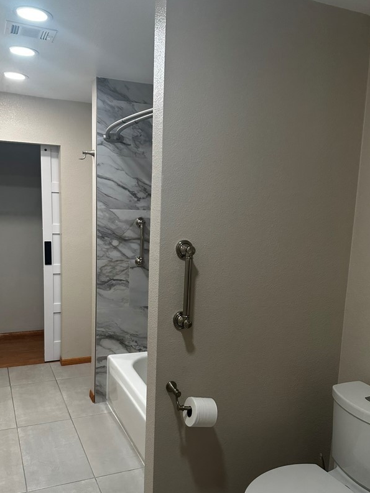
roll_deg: -2.3
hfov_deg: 45.4
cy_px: 277
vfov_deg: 58.2
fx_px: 442
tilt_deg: -9.9
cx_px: 169
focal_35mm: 31
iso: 160
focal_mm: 6.86
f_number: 1.78
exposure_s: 1/120
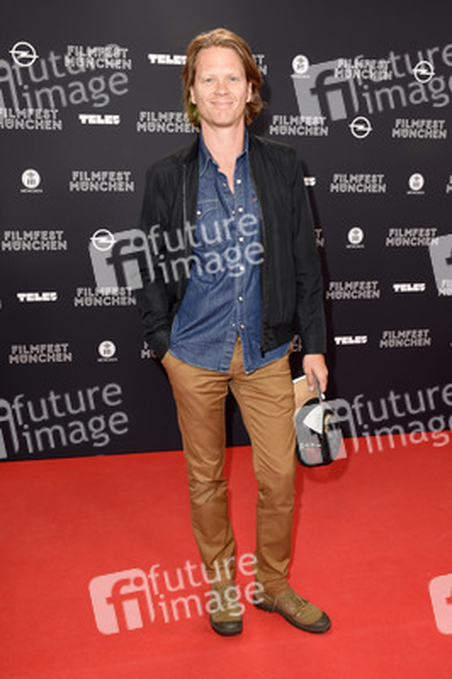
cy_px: 340
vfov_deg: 55.1
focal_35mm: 34
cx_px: 226
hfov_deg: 38.3
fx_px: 651
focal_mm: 23
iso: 500
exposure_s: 1/100
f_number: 6.3
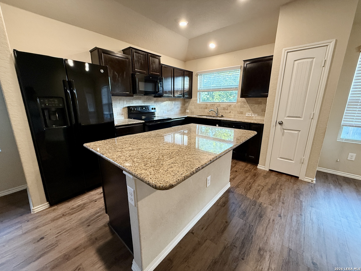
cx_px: 180
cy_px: 136
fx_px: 146
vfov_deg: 85.7
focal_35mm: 14
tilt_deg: -12.7
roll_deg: -0.5
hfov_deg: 102.1
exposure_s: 1/60
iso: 400
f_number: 2.2
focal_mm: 2.22
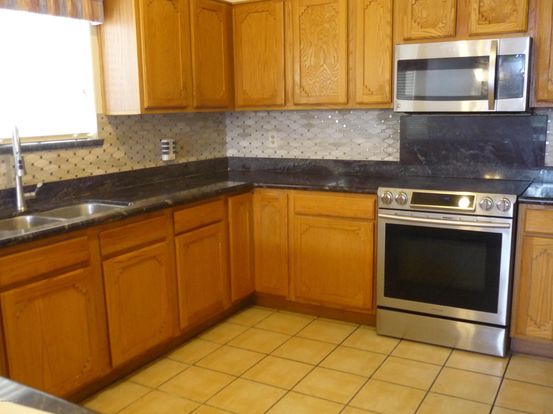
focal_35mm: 33
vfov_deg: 42.9
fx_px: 527
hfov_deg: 55.4
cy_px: 207
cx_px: 276
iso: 400
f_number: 2.8
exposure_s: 1/13
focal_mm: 5.5
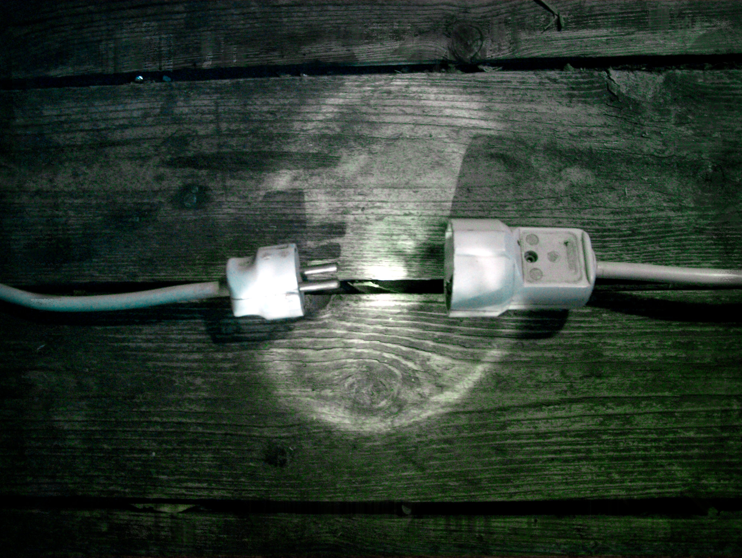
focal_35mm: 38
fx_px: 815
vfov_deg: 37.8
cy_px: 279
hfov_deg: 48.9
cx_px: 371
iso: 400
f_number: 2.8
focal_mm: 6.3
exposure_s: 1/50
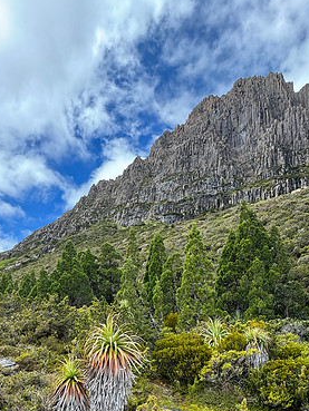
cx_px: 137
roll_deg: +2.0
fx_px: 262
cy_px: 282
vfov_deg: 73.5
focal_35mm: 22
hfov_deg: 60.9
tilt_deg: +10.9
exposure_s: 1/338
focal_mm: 2.22
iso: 40
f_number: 2.2
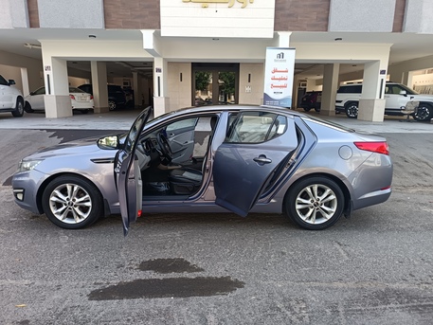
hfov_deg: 71.6
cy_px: 162
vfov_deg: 56.8
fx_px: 300
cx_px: 216
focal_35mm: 24
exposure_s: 1/120
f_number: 1.75
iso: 179
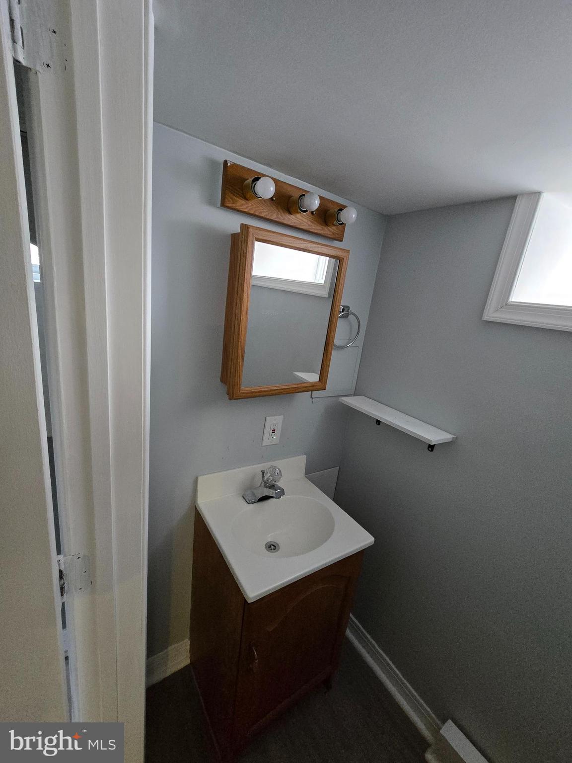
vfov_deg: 106.2
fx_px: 286
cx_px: 286
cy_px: 382
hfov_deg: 89.9
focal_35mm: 13
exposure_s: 1/60
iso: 1250
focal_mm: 2.2
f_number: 2.2
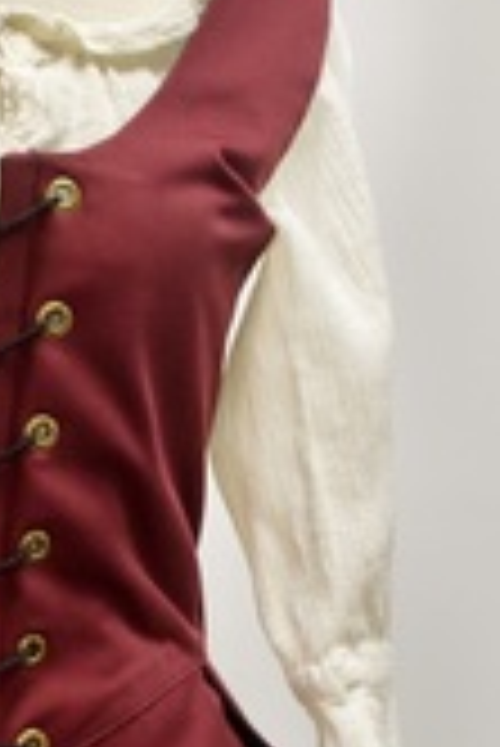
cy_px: 513
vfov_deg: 21.7
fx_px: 1941
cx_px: -36
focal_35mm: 93
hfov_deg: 14.4
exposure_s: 1/100
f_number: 8
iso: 1600
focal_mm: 23
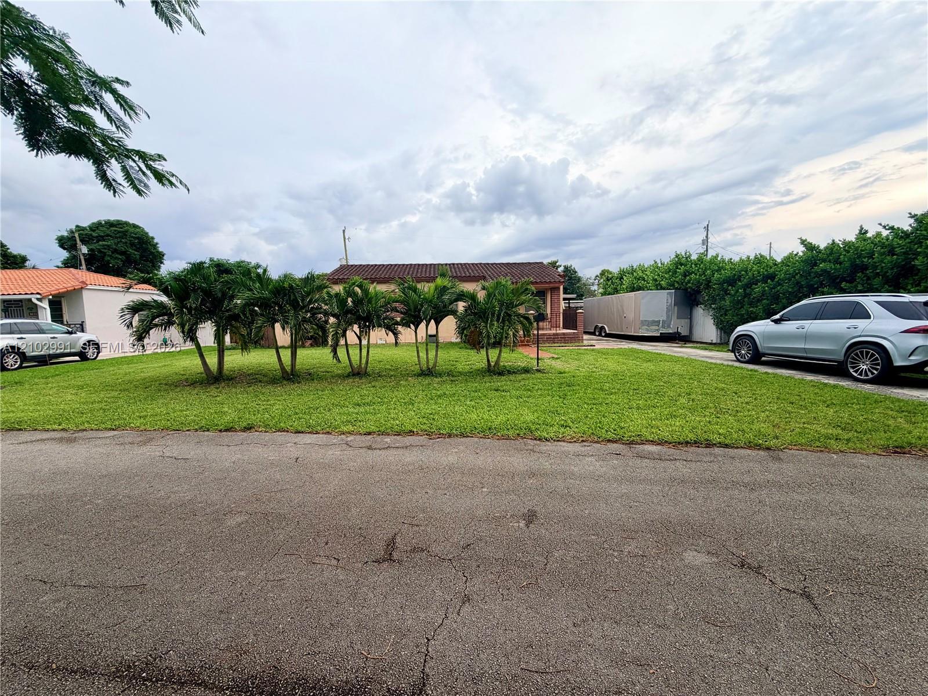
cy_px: 348
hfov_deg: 102.1
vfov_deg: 85.7
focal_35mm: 14
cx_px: 464
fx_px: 375
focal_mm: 2.22
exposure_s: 1/502
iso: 50
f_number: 2.2
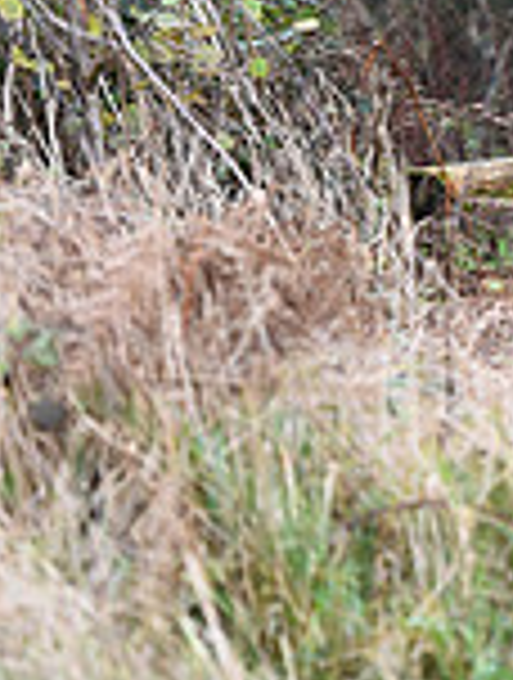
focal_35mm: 449
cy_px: 9
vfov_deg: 4.4
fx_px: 8835
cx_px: 1148
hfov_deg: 3.3
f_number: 3.5
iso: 1250
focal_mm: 122
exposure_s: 1/1000
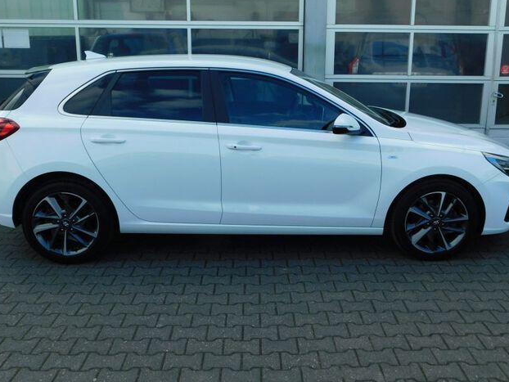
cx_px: 264
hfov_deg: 51.3
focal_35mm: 36
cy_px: 163
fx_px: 530
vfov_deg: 39.6
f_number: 3.2
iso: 125
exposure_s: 1/640
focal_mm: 4.9
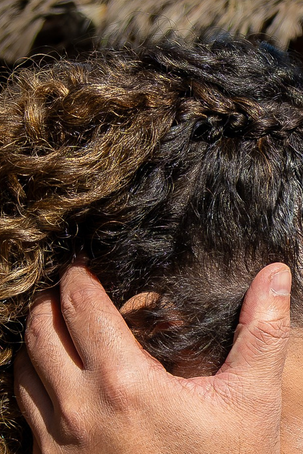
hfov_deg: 12.3
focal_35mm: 107
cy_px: 254
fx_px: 1351
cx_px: 416
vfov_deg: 19.1
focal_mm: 16
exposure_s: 1/2500
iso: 160
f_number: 3.5
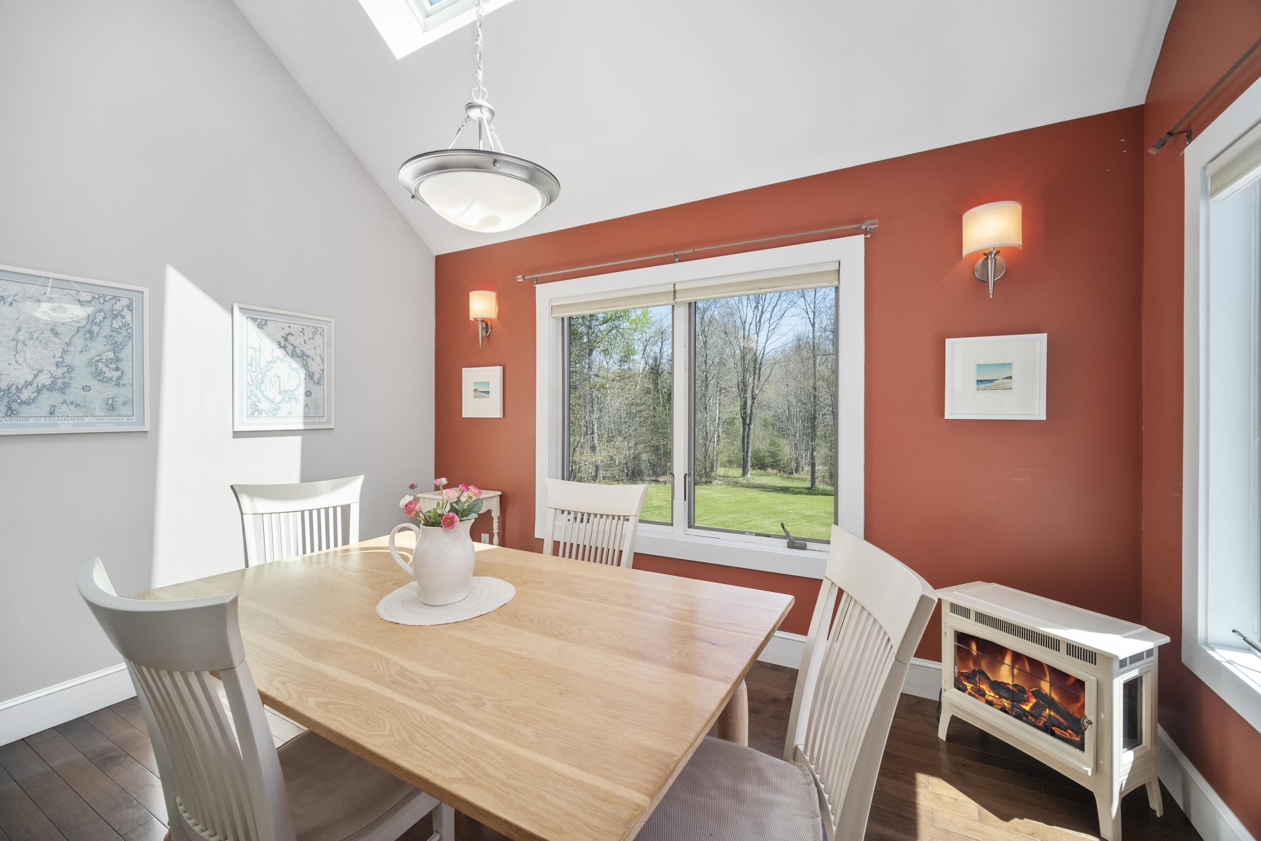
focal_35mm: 14
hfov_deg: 104.3
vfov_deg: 81.2
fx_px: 490
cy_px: 420
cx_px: 630
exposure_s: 1/30
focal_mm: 9
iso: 400
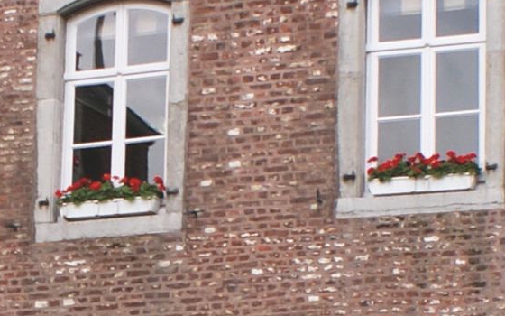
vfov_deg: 6.2
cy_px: 334
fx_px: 2890
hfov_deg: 10.0
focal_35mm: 210
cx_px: 190
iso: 100
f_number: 8
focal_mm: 20
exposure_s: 1/60
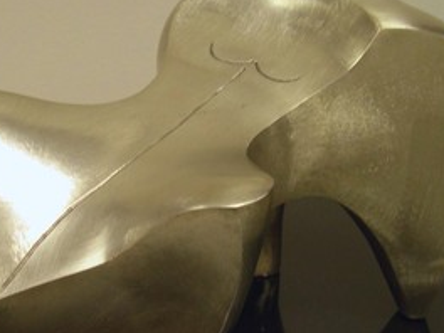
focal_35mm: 72
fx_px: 924
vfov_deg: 20.4
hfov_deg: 26.9
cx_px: 153
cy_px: 198
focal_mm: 8
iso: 100
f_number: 2.8
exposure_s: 1/33.6
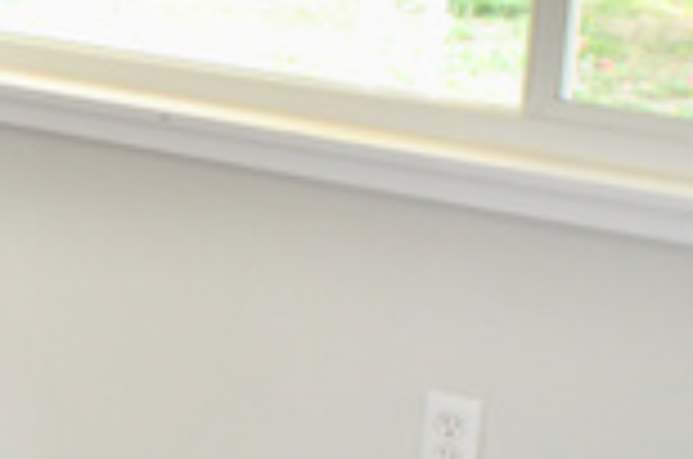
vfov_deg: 10.7
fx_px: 2401
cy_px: -106
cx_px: -720
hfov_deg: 13.8
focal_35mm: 125
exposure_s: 1/60
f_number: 3.8
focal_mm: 20
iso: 450
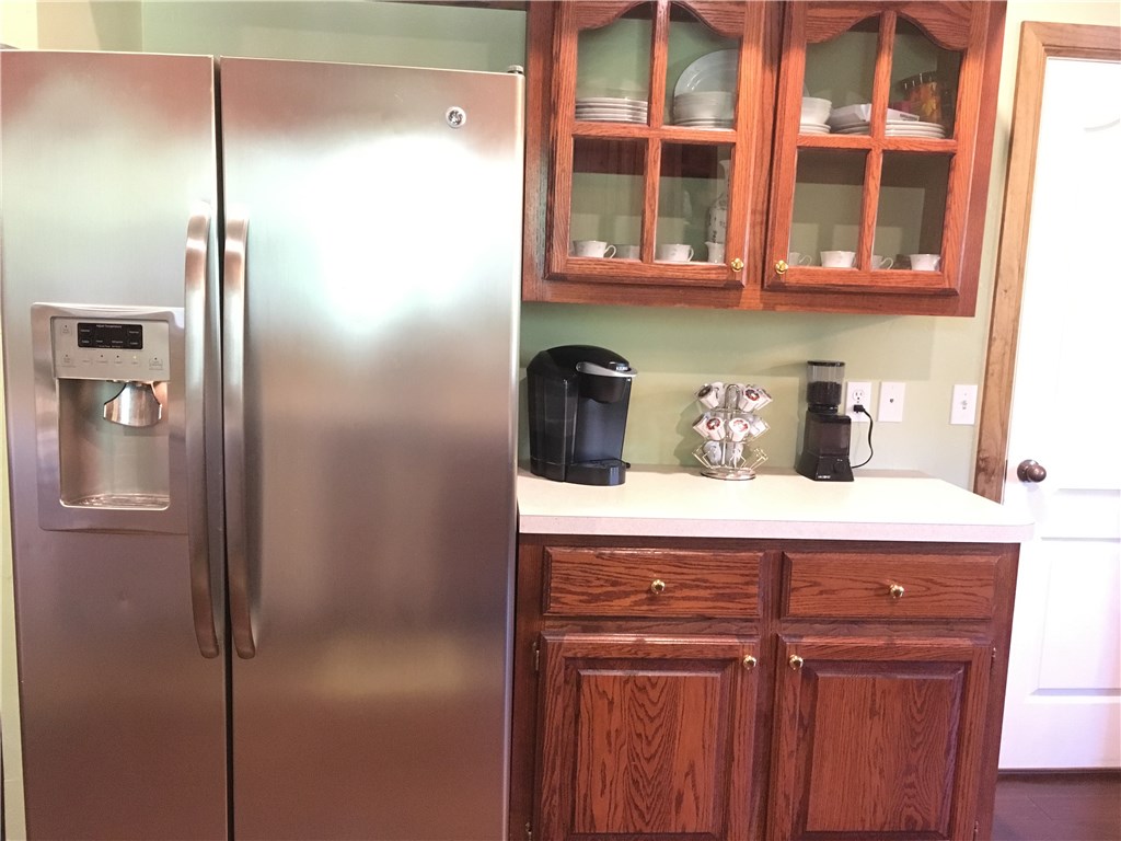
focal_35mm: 29
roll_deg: -2.3
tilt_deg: -7.4
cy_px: 420
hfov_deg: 61.7
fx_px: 939
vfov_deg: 48.2
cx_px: 560
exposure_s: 1/15
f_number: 2.2
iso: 250
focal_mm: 4.15
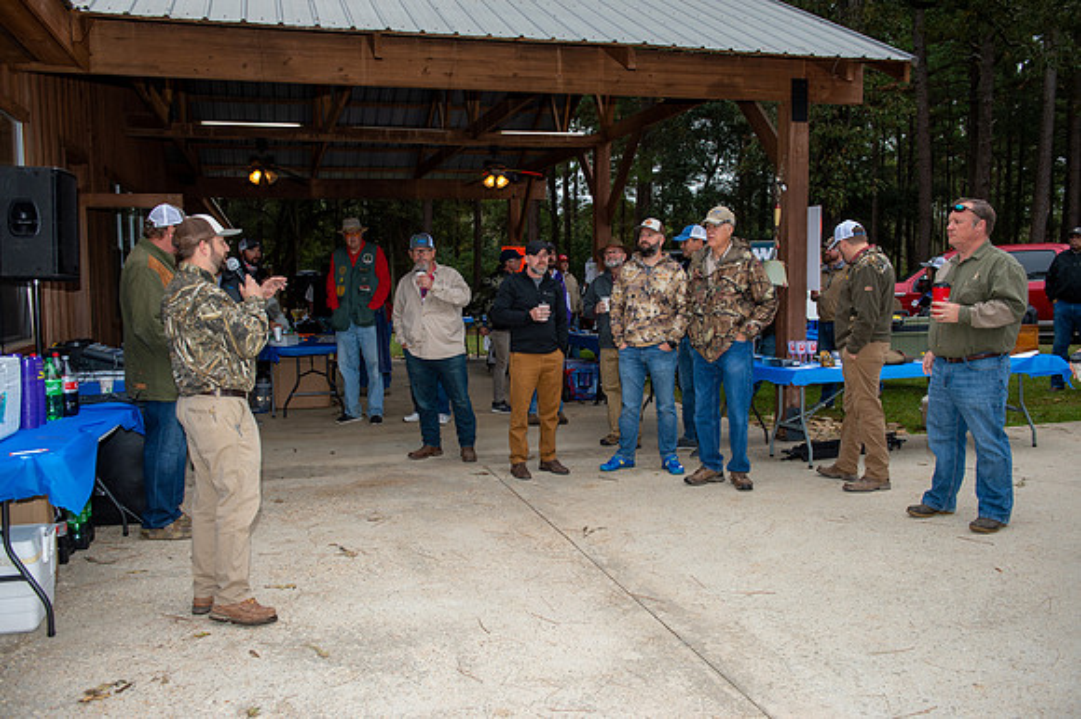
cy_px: 360
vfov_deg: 42.3
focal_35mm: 31
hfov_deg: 60.3
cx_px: 540
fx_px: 930
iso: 400
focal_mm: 31
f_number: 5
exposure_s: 1/160
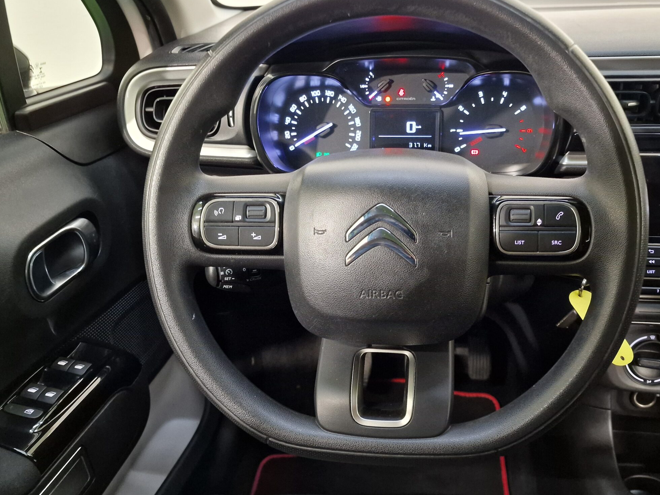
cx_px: 366
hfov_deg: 59.8
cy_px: 227
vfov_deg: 46.7
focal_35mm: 30
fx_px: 572
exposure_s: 1/33
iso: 400
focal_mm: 6.4
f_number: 1.8
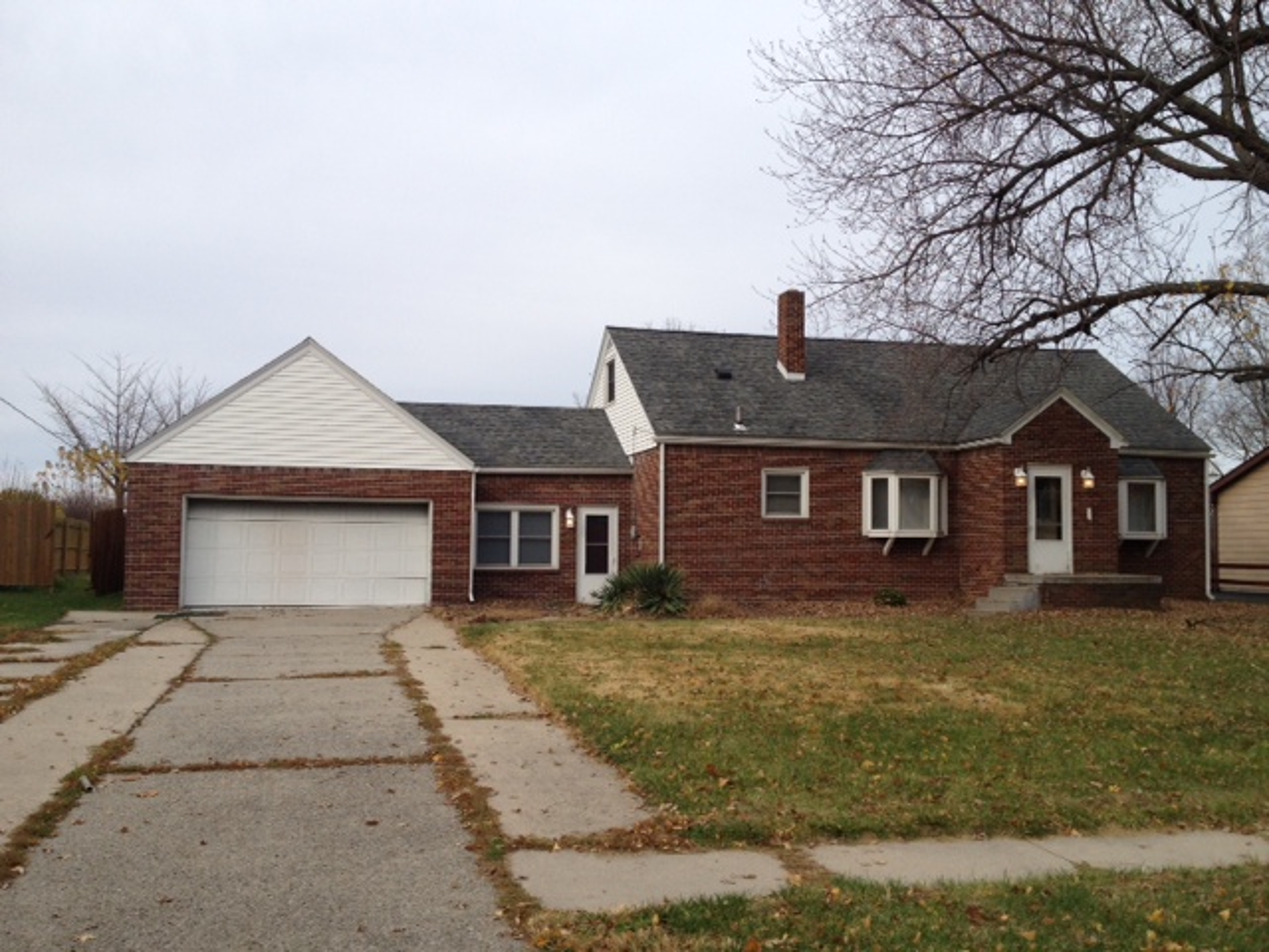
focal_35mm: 35
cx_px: 634
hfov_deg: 52.6
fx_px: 1283
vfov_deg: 40.7
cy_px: 476
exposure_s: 1/905
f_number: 2.4
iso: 64
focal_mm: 4.28
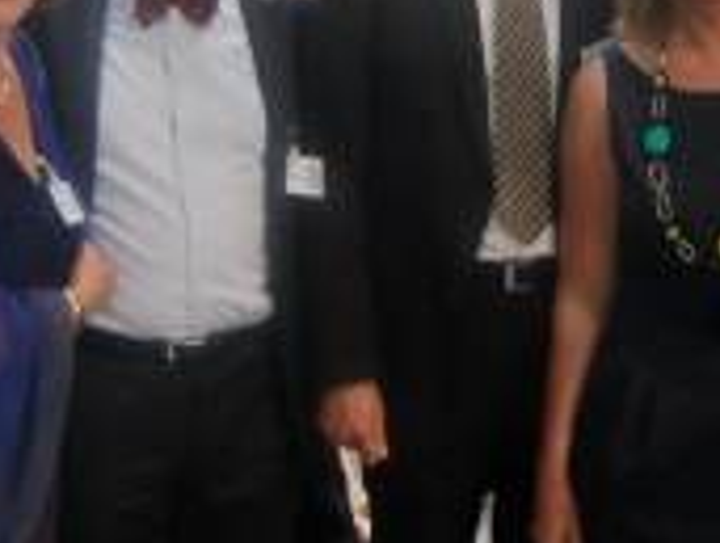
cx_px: 476
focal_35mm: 75
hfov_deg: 25.8
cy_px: 34
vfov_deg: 19.3
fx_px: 1563
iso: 400
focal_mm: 6.1
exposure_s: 1/30
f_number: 3.6
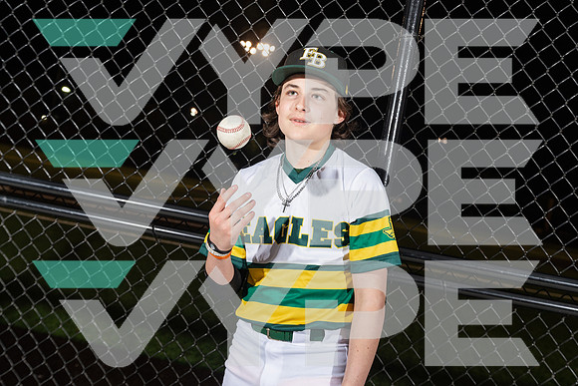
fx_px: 739
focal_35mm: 46
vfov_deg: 29.3
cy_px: 193
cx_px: 289
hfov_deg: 42.7
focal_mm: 46
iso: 125
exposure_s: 1/125
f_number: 5.6
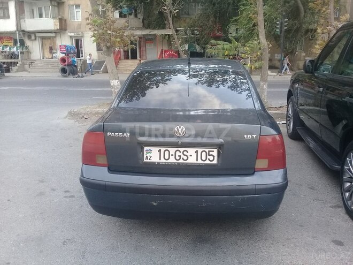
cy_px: 132
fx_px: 316
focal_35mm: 31
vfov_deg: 45.4
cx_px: 176
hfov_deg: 58.4
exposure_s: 1/100
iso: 64
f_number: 2.2
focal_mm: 3.3
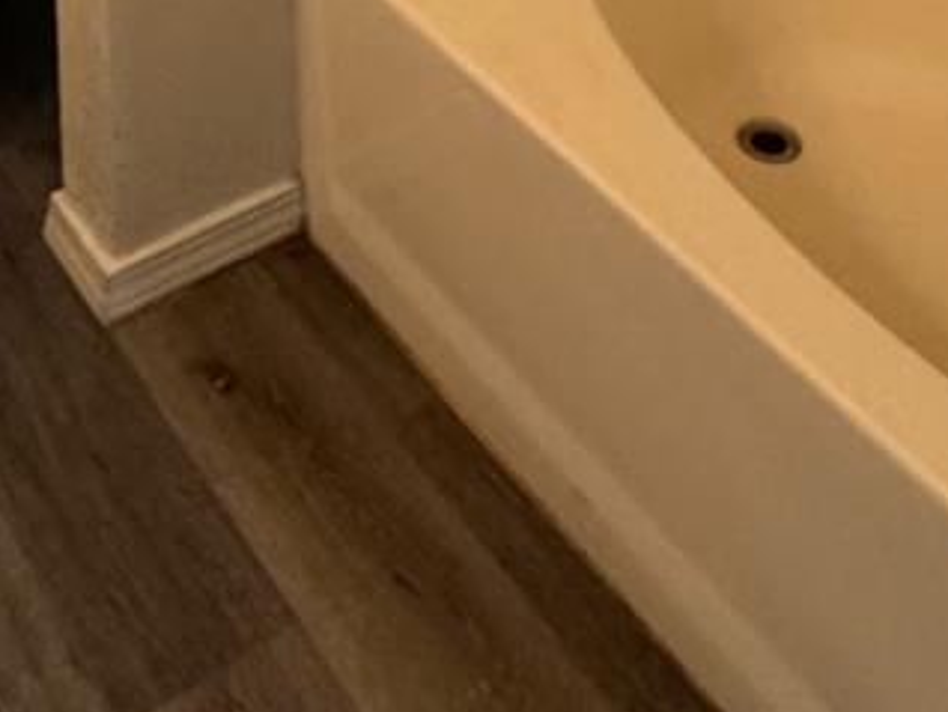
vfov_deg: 15.1
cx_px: 285
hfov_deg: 29.1
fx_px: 1809
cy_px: -915
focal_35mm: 66
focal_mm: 2.22
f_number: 2.2
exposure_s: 1/60
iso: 400
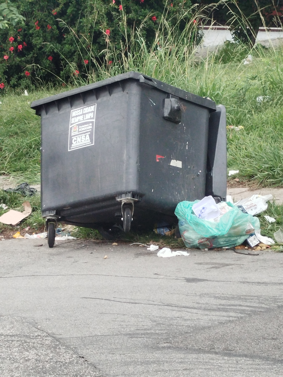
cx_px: 142
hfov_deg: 33.6
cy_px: 188
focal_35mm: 43
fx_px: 469
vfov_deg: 43.9
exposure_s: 1/40
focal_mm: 5.31
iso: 160
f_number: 1.7
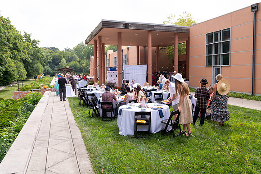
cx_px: 138
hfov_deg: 62.1
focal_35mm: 30
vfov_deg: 43.7
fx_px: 217
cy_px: 88
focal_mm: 27
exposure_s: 1/160
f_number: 8
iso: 100
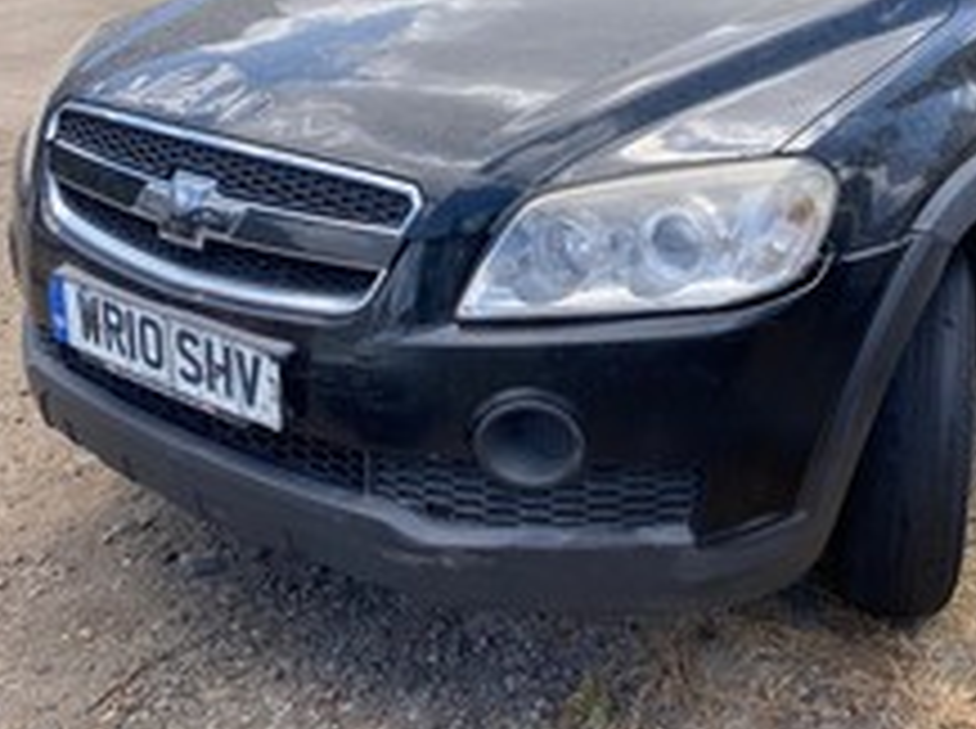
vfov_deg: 33.8
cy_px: 212
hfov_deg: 44.4
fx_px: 1182
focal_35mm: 42
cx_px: 630
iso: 32
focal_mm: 4.25
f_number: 1.8
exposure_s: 1/805
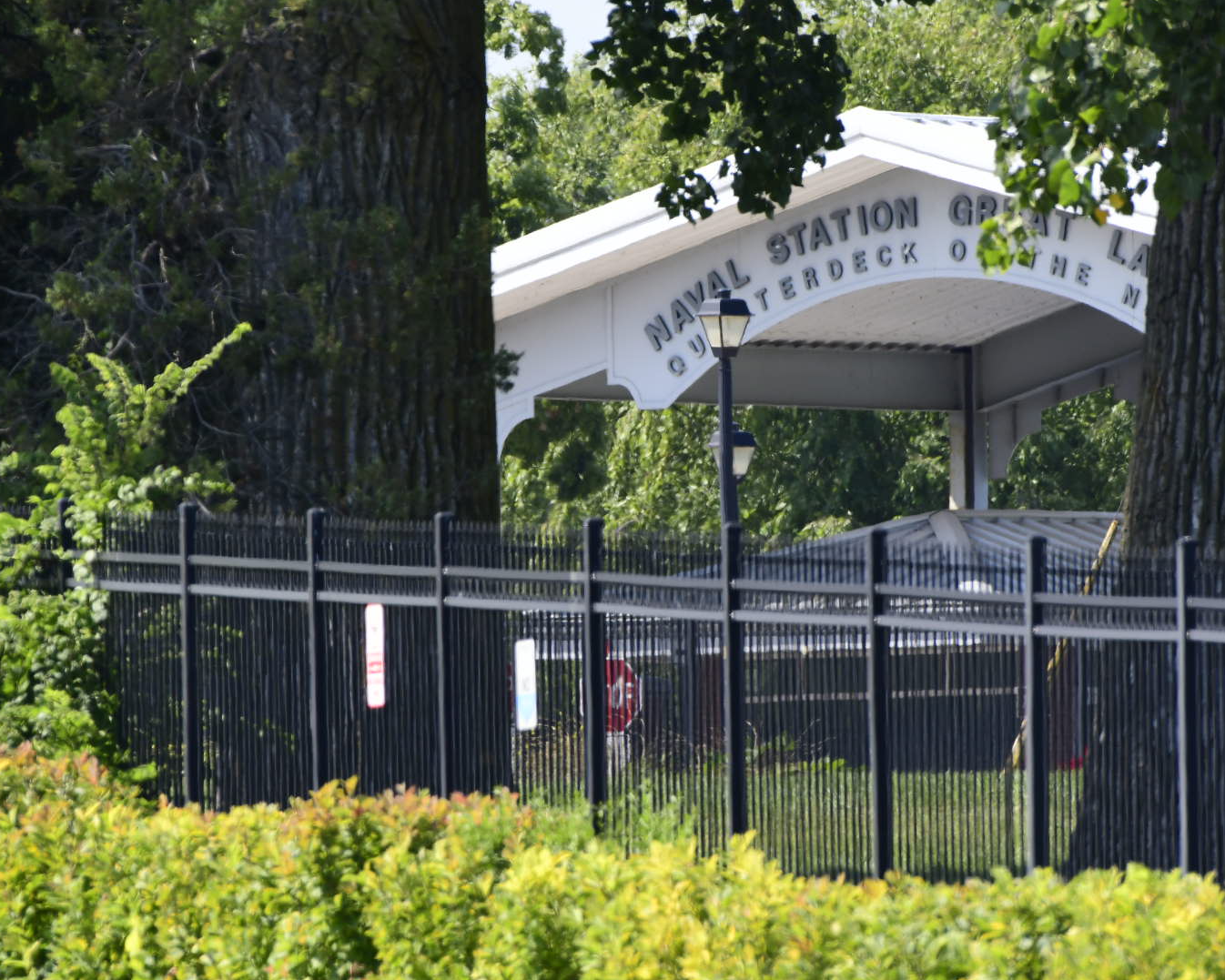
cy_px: 490
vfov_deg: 1.8
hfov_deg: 2.3
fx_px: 30710
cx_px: 628
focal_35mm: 847
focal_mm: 500
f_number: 9
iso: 640
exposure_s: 1/640
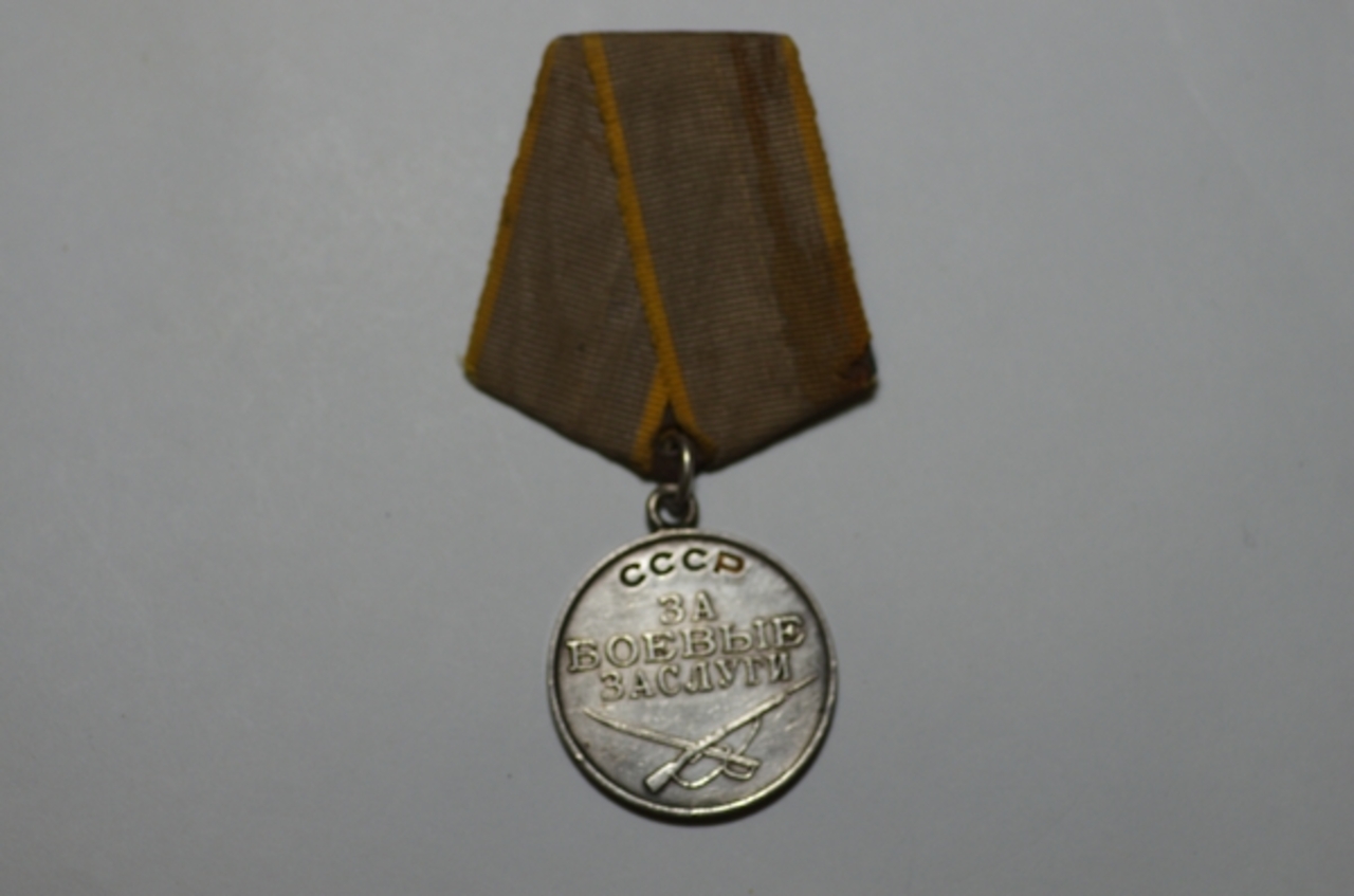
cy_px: 448
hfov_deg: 13.7
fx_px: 5628
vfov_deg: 9.1
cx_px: 677
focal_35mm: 150
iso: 400
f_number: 4
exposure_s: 1/160
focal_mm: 100
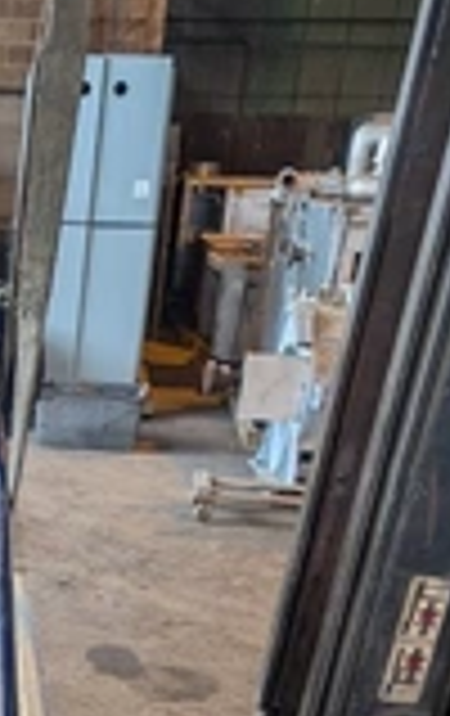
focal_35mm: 64
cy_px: 829
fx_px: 1250
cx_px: -117
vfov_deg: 28.4
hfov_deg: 19.0
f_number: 1.68
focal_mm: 6.9
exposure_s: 1/120
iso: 213
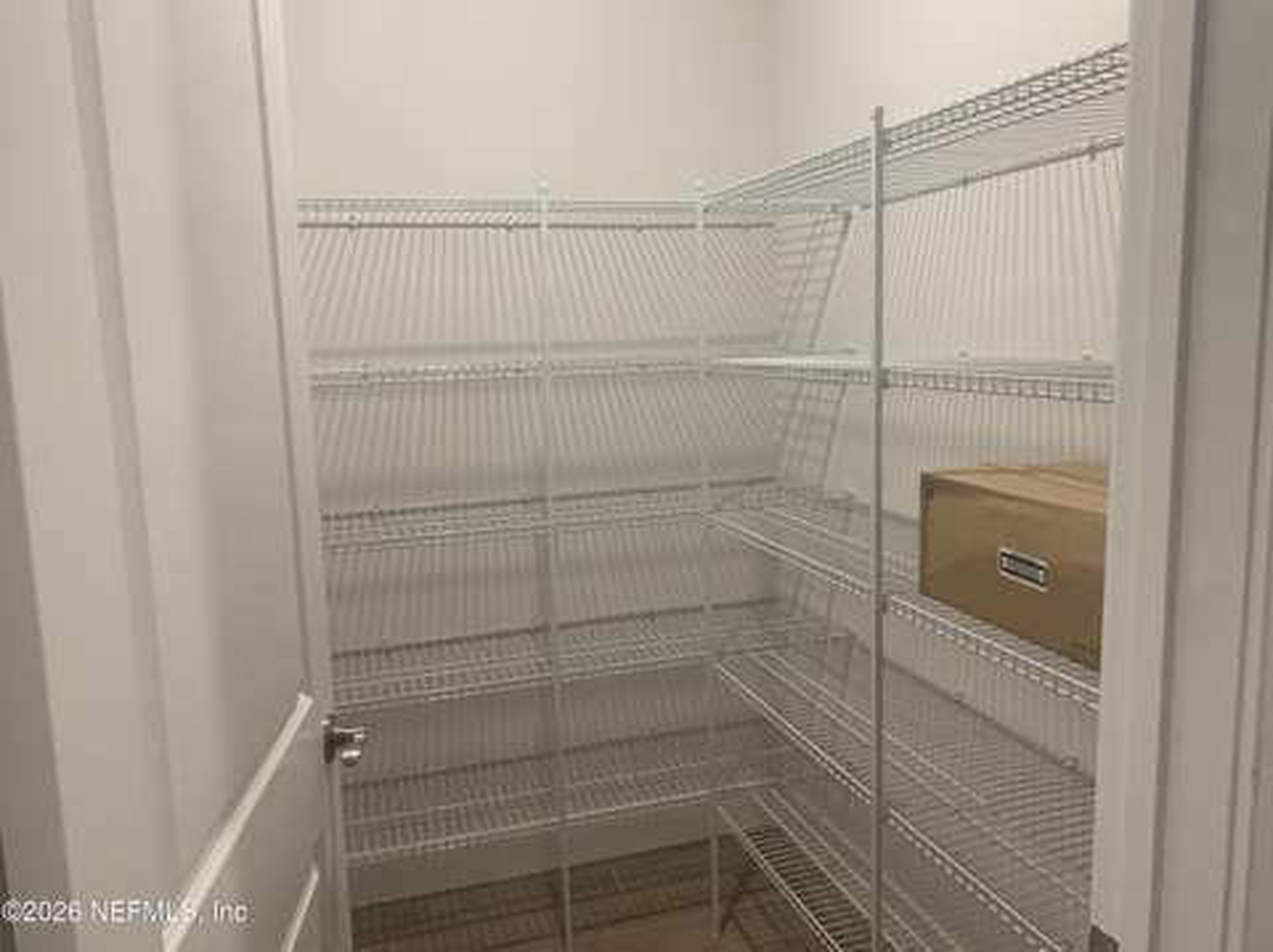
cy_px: 476
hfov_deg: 67.4
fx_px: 955
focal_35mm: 26
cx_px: 636
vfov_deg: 53.0
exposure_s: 1/60
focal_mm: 4.25
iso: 125
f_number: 1.8
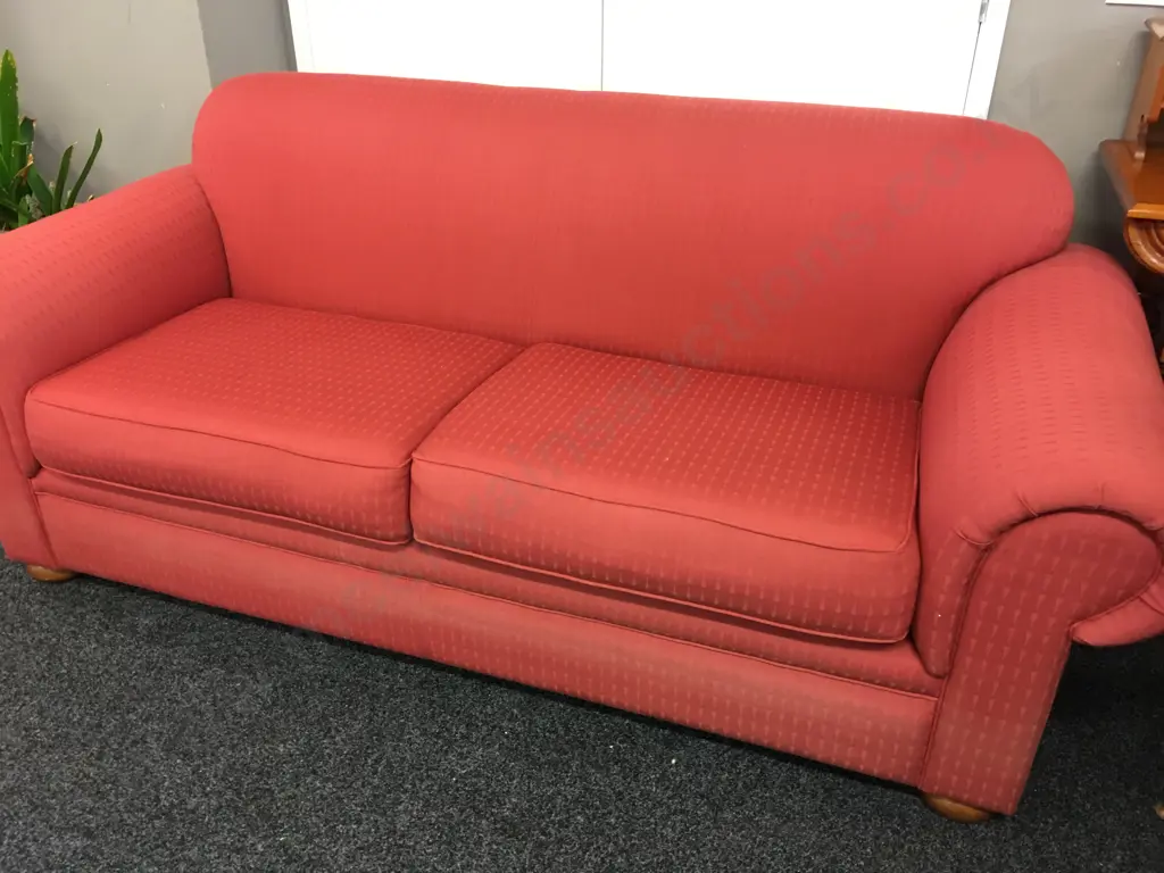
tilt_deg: -26.8
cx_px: 582
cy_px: 436
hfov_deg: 61.7
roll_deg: -0.8
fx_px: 975
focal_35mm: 29
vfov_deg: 48.2
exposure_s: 1/17
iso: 125
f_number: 2.2
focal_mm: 4.15
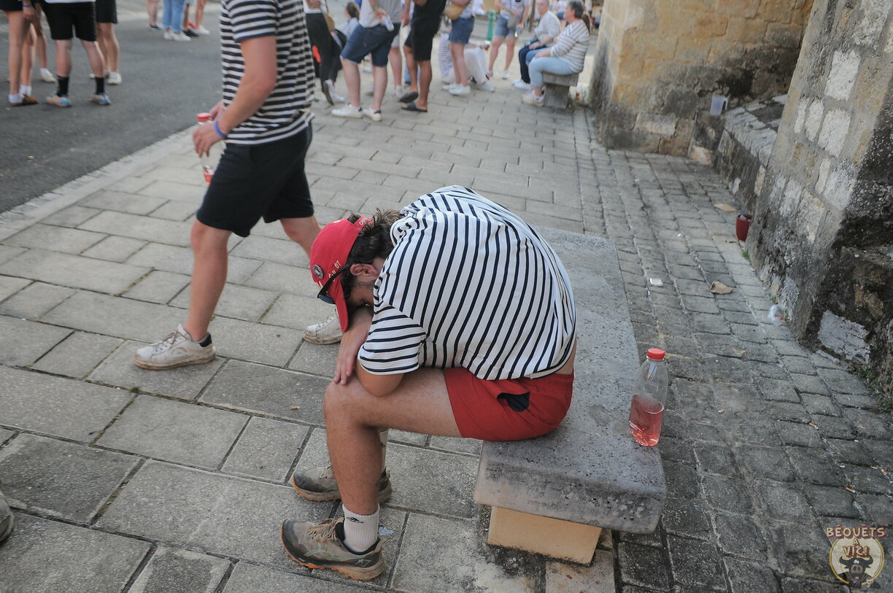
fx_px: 743
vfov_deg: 43.5
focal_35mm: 30
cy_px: 296
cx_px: 446
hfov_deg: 62.0
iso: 200
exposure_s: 1/125
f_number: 4
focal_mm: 20
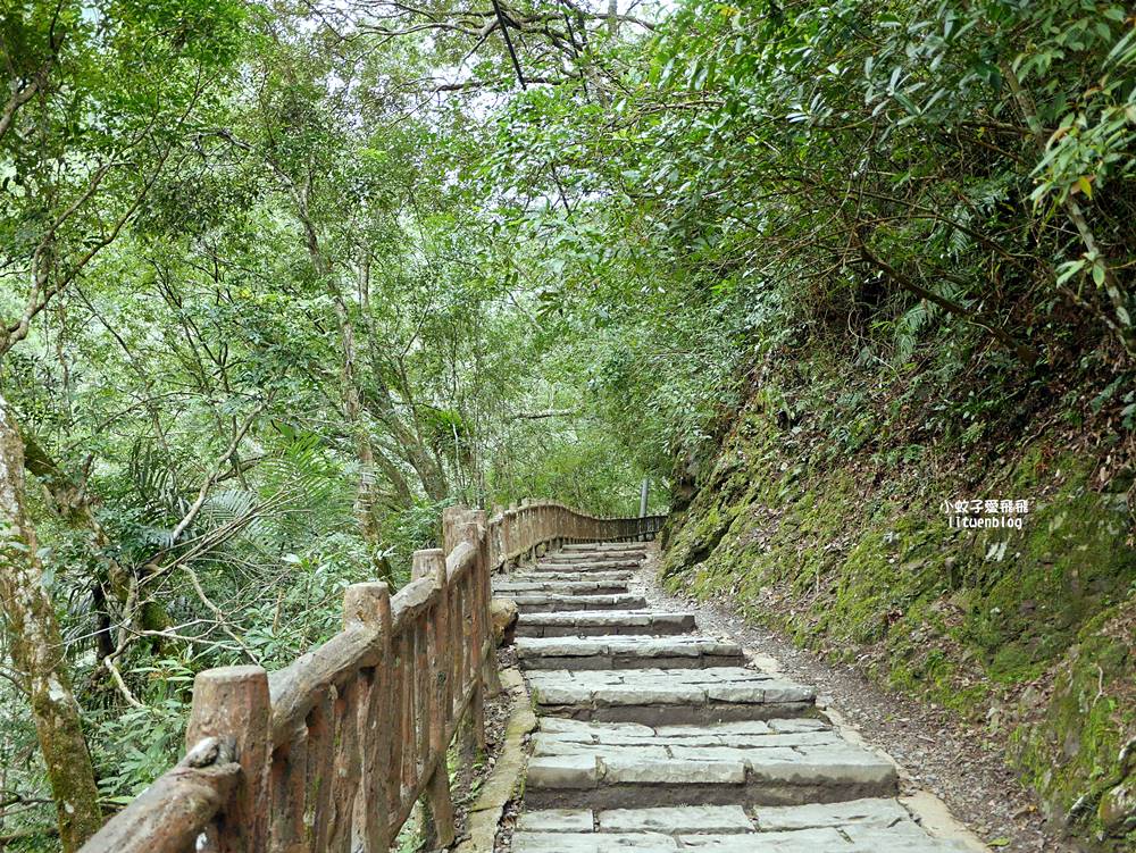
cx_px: 568
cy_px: 426
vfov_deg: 49.8
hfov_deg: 63.4
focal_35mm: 28
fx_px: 919
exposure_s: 1/60
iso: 250
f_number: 2.5
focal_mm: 14
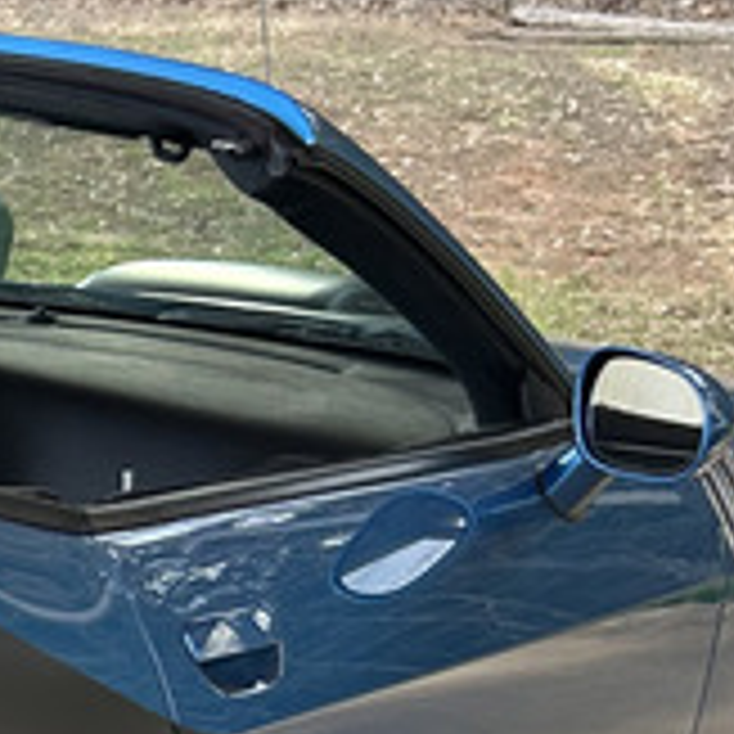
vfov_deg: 11.9
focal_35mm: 141
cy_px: 1031
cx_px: -977
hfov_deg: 10.7
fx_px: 3383
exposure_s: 1/324
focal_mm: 5.7
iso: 50
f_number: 1.5
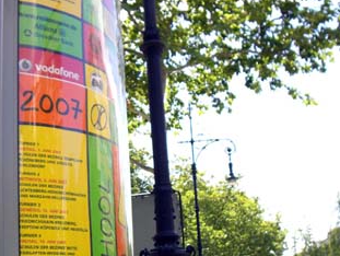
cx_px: 148
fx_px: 600
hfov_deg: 31.6
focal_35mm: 61
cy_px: 162
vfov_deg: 24.0
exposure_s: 1/500
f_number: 2.7
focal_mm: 6.2
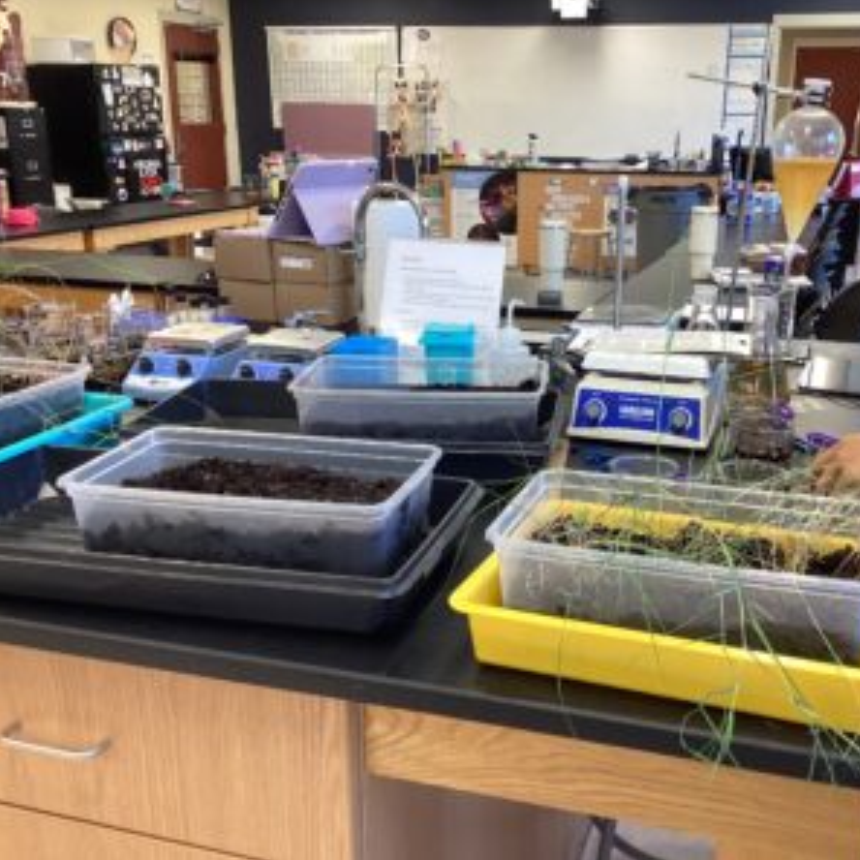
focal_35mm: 37
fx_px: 1040
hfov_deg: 44.6
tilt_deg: -18.0
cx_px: 526
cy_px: 427
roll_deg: +0.4
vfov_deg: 44.9
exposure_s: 1/60
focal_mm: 3.3
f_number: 2.4
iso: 125
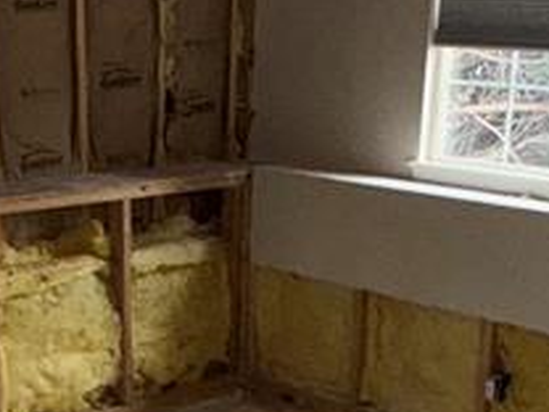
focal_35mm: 69
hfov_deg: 28.2
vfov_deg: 20.6
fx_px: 1094
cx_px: 272
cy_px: 408
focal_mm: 2.22
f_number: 2.2
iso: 160
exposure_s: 1/60
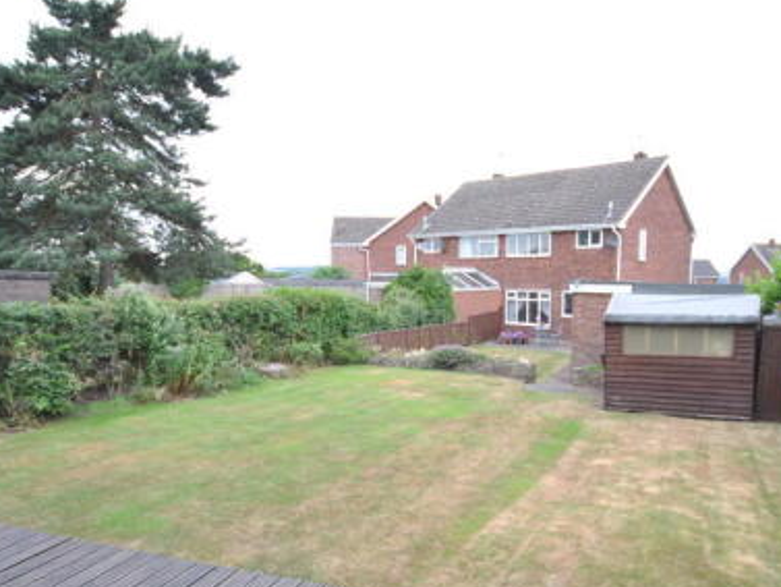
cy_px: 356
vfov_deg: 54.5
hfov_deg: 68.8
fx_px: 564
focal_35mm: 25
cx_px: 459
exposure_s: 1/60
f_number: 4
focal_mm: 10
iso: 200
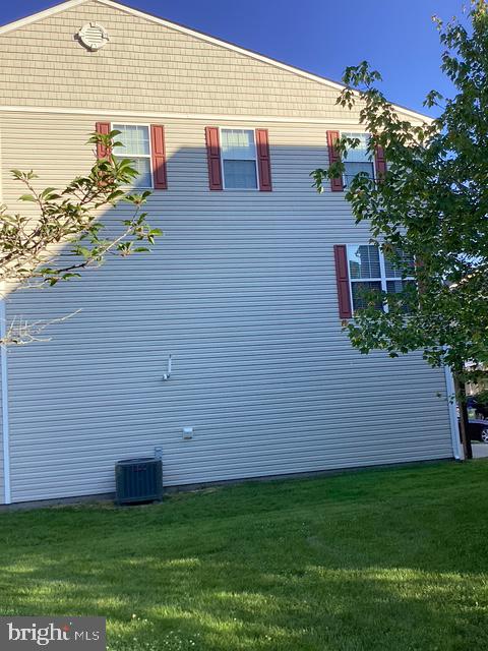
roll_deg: +0.1
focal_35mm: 31
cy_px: 326
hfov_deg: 45.4
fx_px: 583
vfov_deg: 58.4
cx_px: 244
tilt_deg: +7.8
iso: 25
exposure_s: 1/424
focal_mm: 3.3
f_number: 2.4
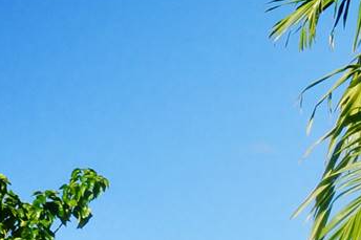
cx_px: 826
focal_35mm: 189
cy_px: 296
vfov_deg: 7.2
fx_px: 1894
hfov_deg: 9.8
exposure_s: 1/320
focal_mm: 24
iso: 200
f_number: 10
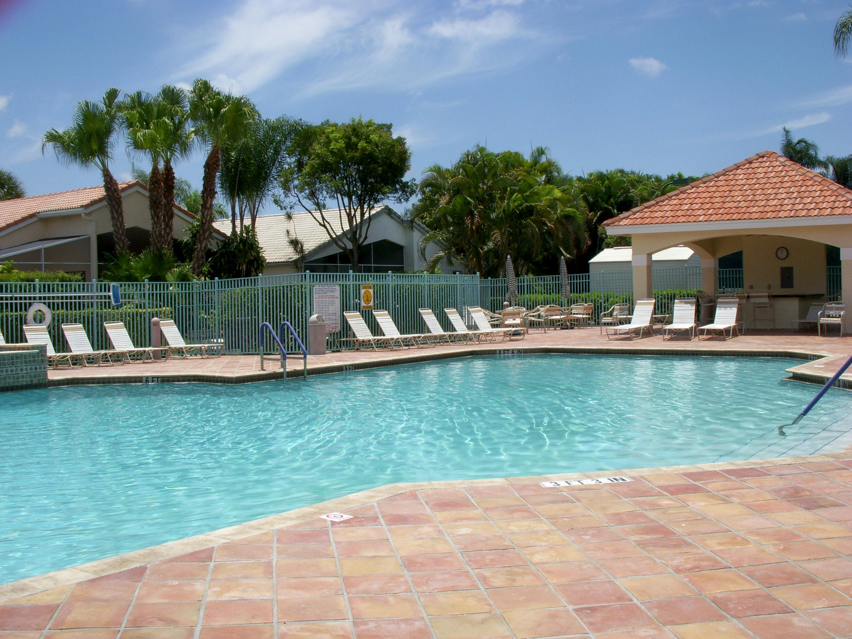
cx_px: 427
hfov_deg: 47.9
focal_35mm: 39
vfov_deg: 36.8
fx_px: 960
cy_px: 317
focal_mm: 6.3
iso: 100
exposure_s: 1/400
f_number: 6.6
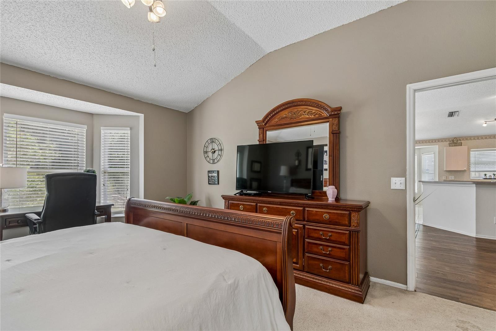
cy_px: 166
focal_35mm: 15
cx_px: 248
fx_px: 207
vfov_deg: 77.3
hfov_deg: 100.4
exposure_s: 1/10
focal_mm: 10
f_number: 7.1
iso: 100
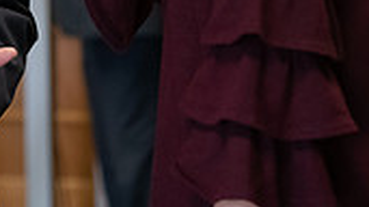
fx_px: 2983
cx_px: -4
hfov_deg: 7.1
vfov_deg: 3.9
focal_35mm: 305
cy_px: -204
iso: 2000
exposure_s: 1/200
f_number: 3.2
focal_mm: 86
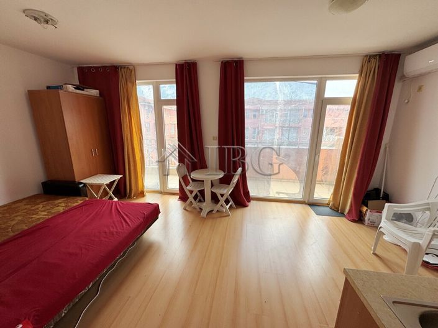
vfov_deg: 85.6
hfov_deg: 102.1
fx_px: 177
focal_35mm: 14
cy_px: 164
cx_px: 219
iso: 40
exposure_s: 1/117
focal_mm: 2.22
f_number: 2.2
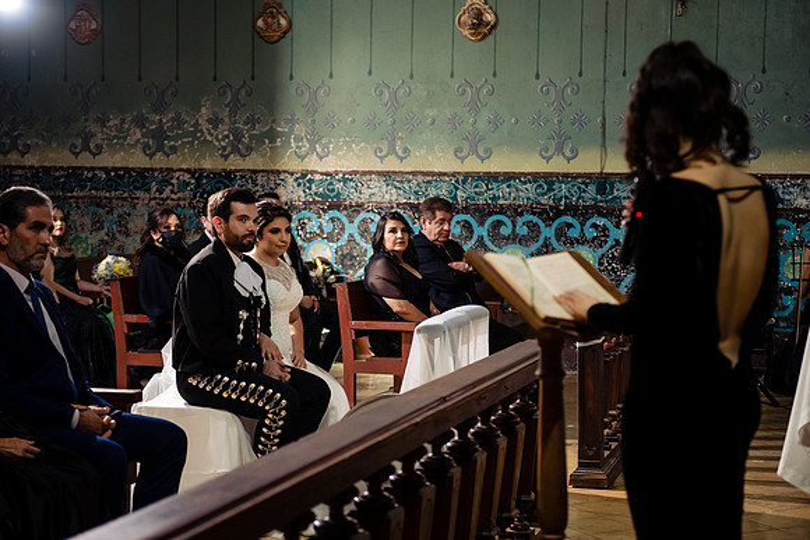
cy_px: 286
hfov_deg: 30.6
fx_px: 1478
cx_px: 414
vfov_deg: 20.7
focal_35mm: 66
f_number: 2.8
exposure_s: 1/80
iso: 1600
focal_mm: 60
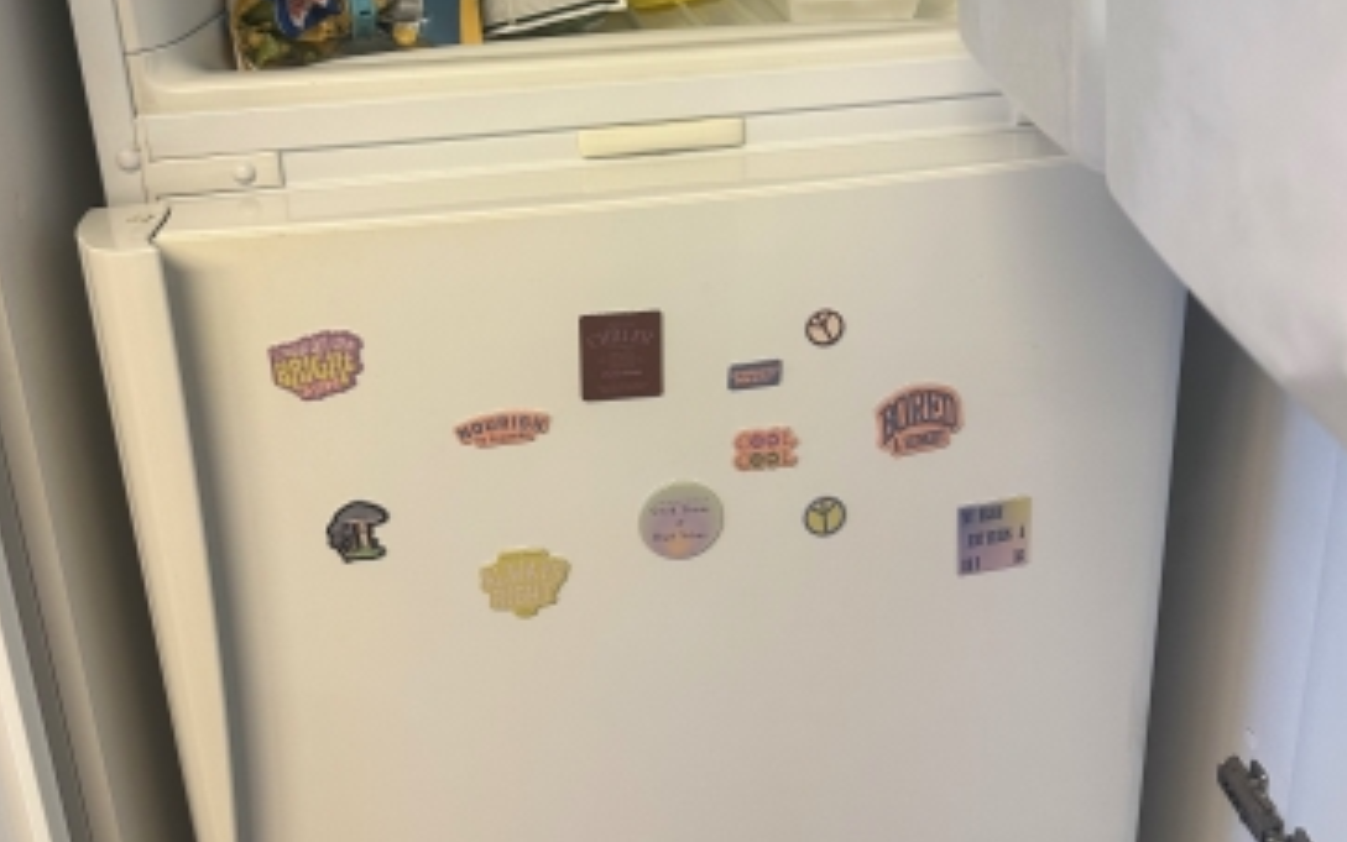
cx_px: 666
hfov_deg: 55.3
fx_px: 1285
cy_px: 200
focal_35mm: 35
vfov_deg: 35.4
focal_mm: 6.86
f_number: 1.78
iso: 125
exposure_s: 1/50
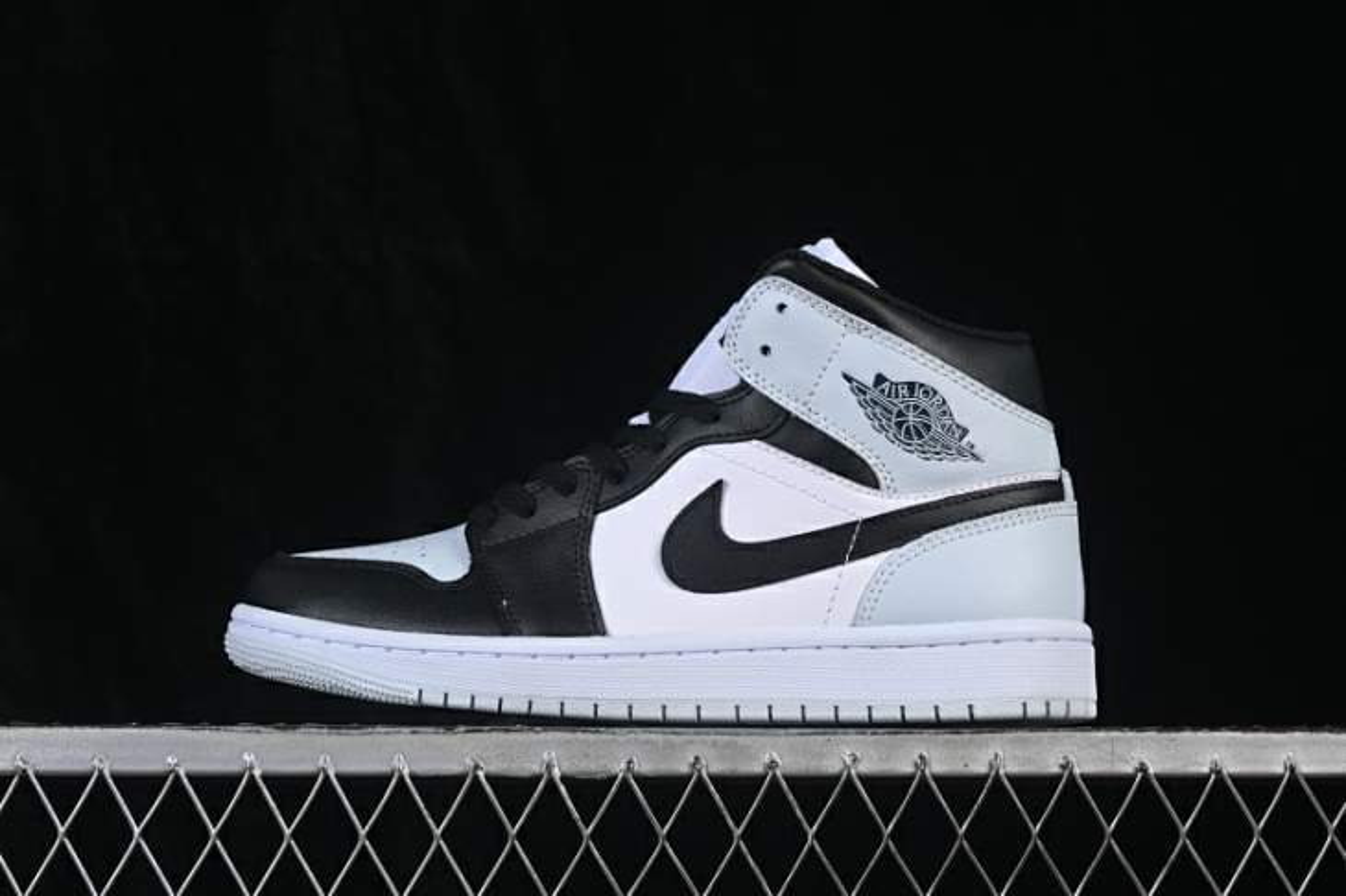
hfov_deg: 27.0
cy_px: 448
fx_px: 2803
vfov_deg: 18.2
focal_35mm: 75
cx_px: 673
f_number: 8
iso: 160
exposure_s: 1/80
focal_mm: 50
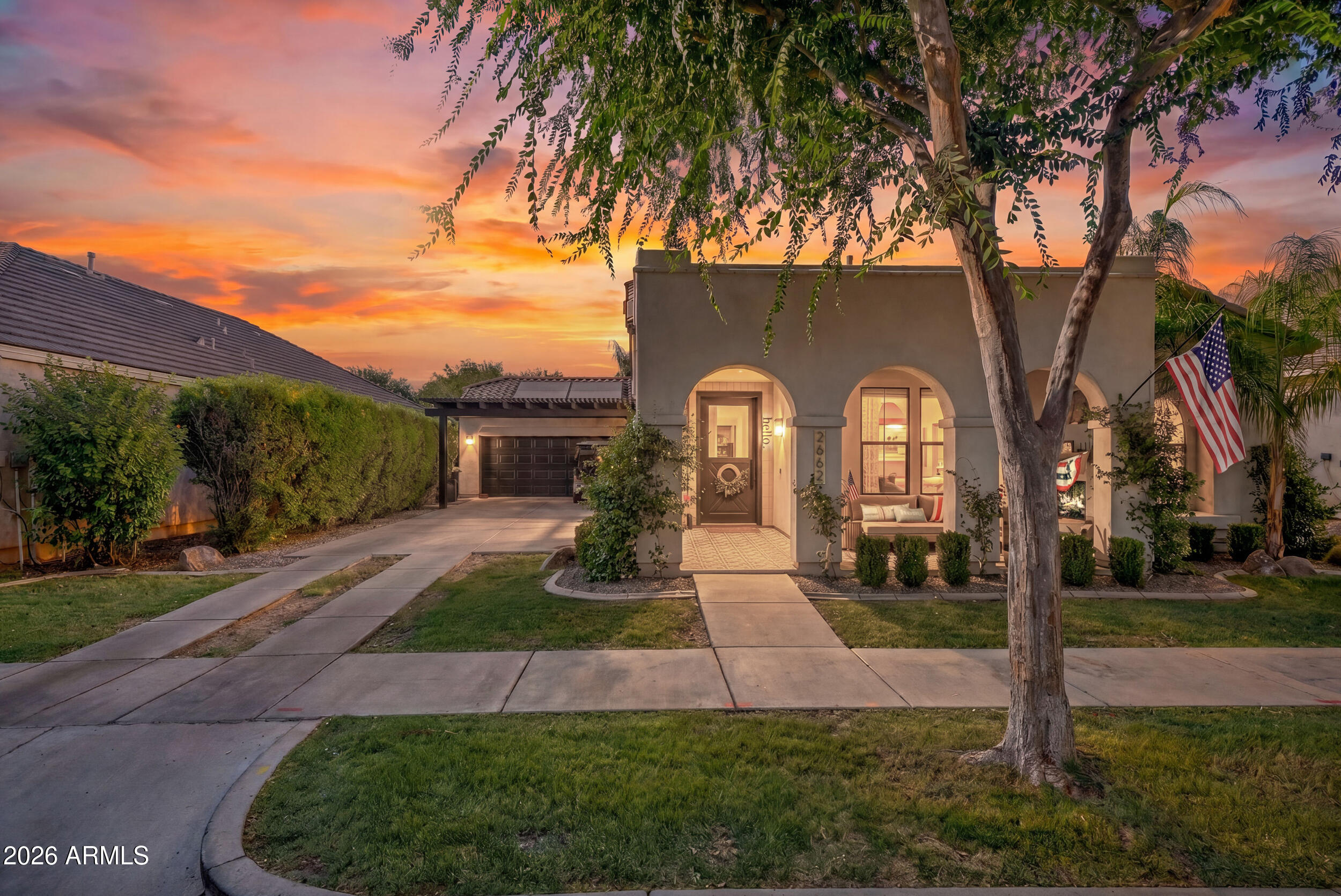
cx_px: 670
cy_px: 448
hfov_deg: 86.9
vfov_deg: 64.6
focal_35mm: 19
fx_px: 708
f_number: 8
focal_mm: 19
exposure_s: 1/500
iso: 400
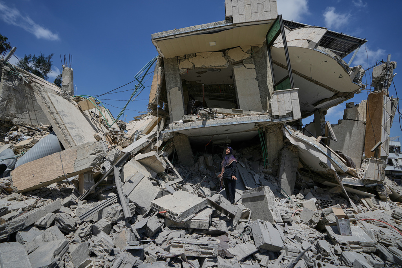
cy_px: 134
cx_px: 201
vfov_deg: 73.7
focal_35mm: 16
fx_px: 179
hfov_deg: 96.8
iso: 100
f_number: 3.2
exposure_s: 1/3200
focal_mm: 16
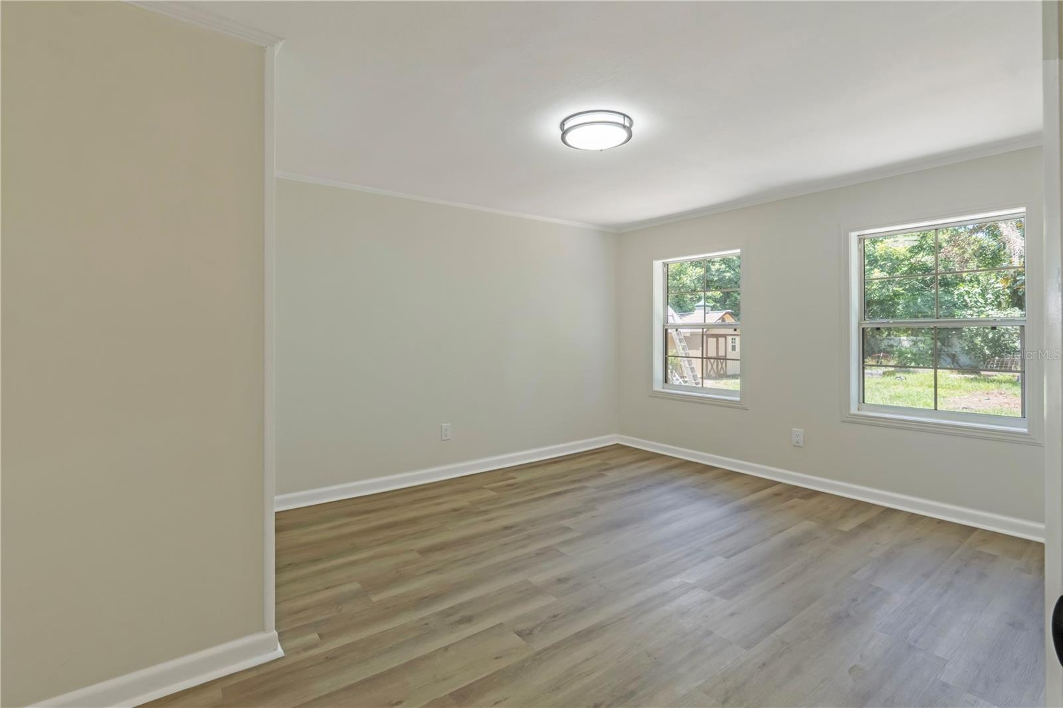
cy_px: 354
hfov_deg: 95.0
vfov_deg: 72.0
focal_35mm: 16
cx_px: 532
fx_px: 487
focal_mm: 11
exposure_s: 1/400
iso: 250
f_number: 9
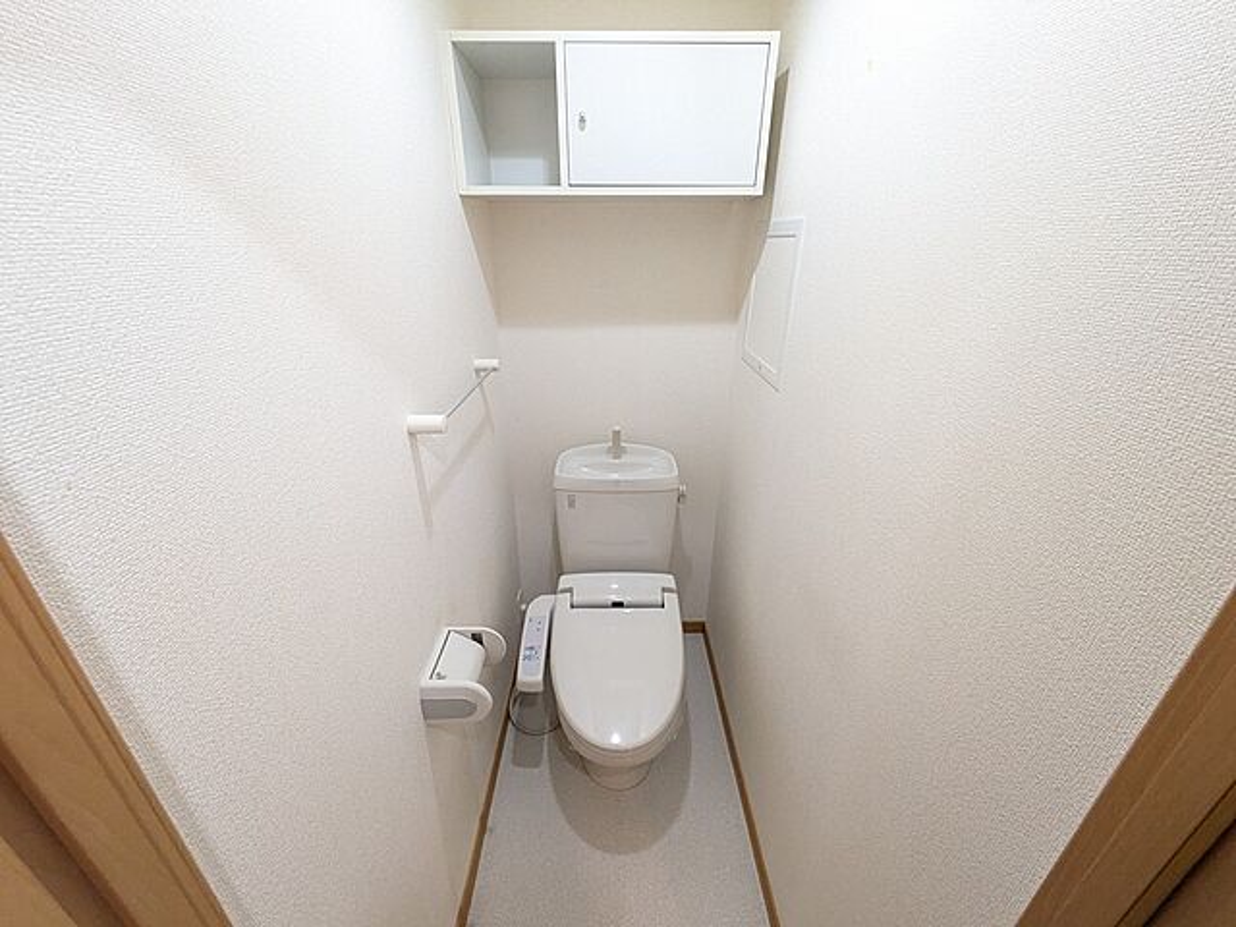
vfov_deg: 85.7
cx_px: 618
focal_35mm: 14
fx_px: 500
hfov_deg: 102.1
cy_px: 464
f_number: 2.2
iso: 646
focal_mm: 1.83
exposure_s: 1/60
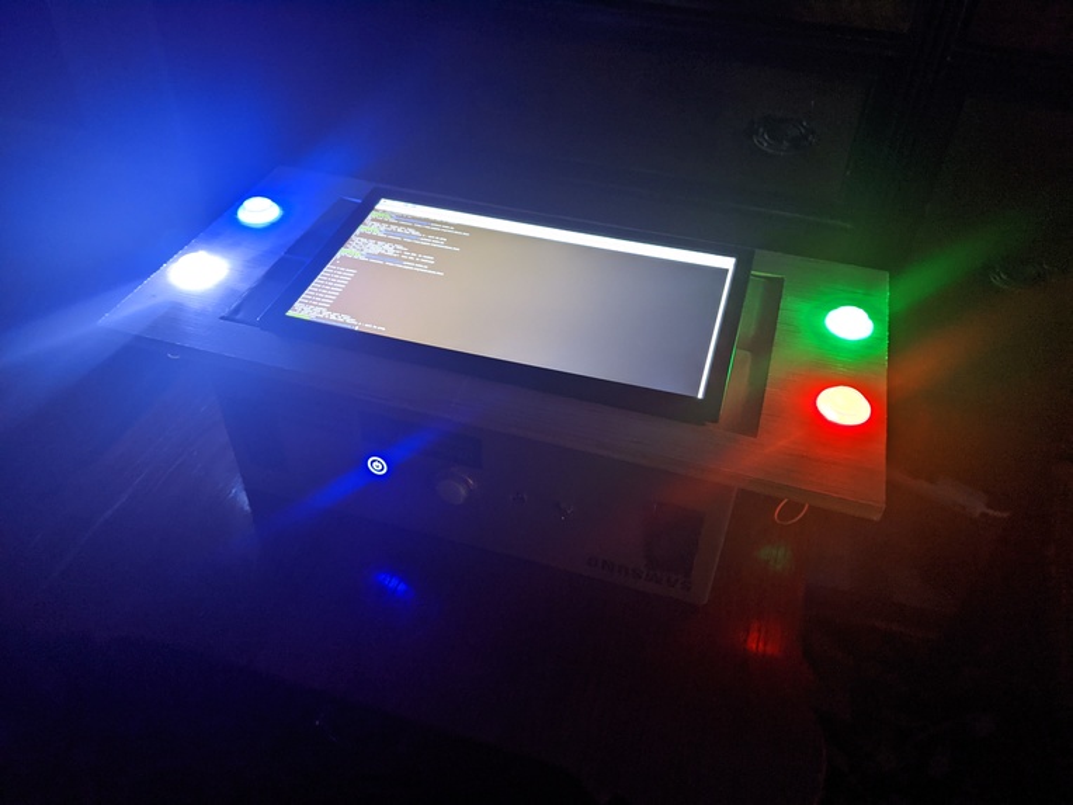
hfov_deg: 65.3
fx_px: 837
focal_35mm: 27
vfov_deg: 51.4
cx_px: 536
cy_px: 402
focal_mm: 4.38
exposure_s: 1/12.5
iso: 332
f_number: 1.73
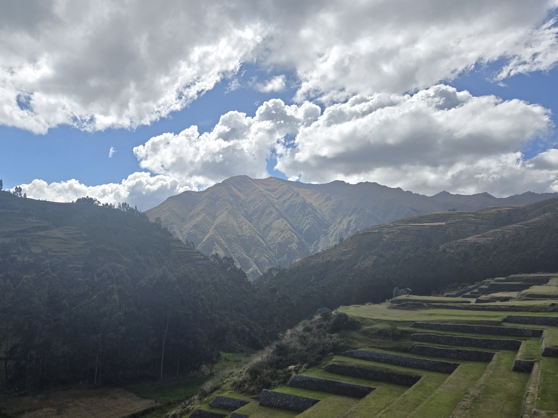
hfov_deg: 63.0
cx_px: 232
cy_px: 248
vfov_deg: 49.5
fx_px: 451
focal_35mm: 28
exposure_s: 1/3134
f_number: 1.8
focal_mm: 5.4
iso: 25
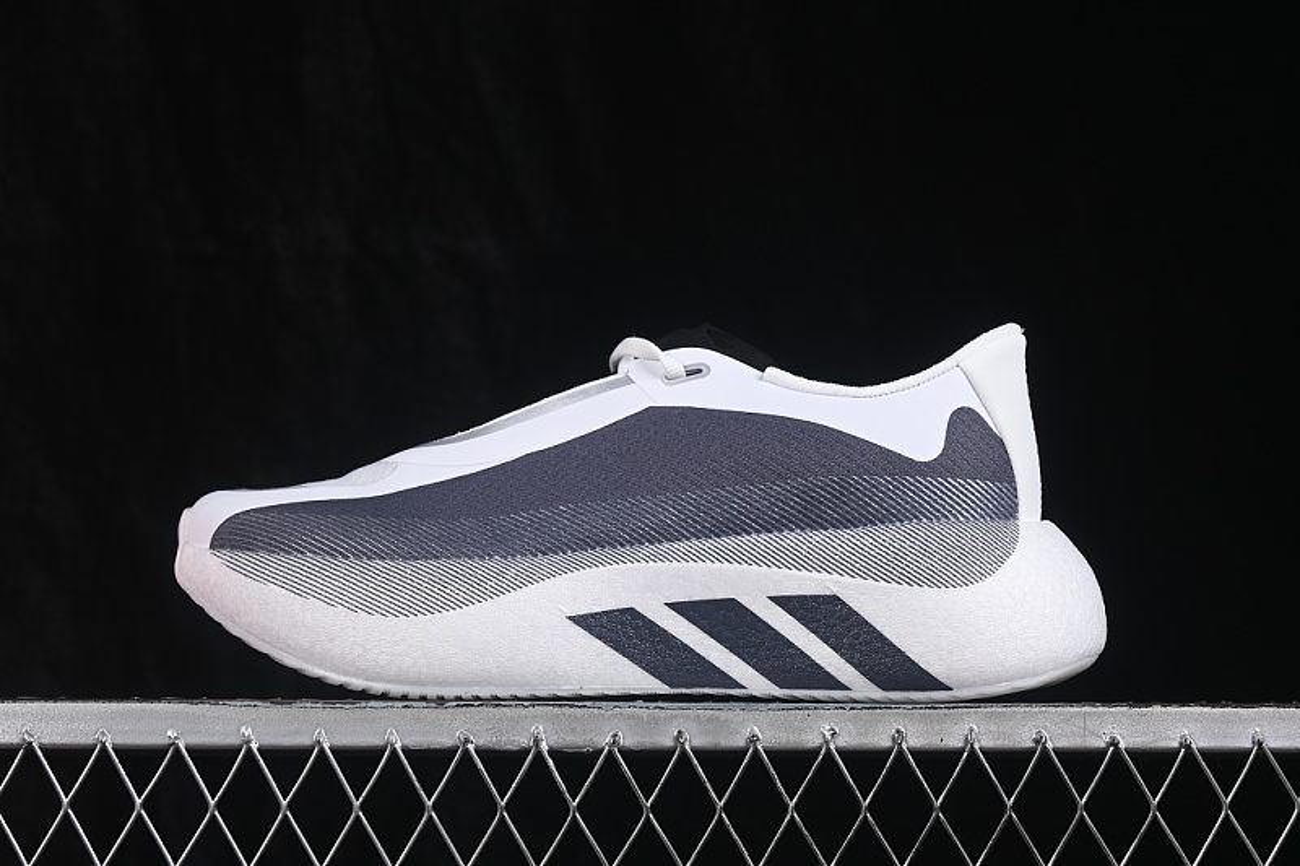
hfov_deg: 27.0
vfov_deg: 18.2
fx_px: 2708
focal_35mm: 75
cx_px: 650
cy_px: 433
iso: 160
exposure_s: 1/80
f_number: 8
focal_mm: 50
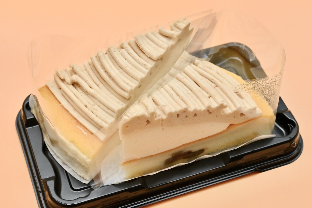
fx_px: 520
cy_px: 104
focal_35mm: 60
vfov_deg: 22.6
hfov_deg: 33.4
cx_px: 156
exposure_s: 1/250
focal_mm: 60
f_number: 18
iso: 6400
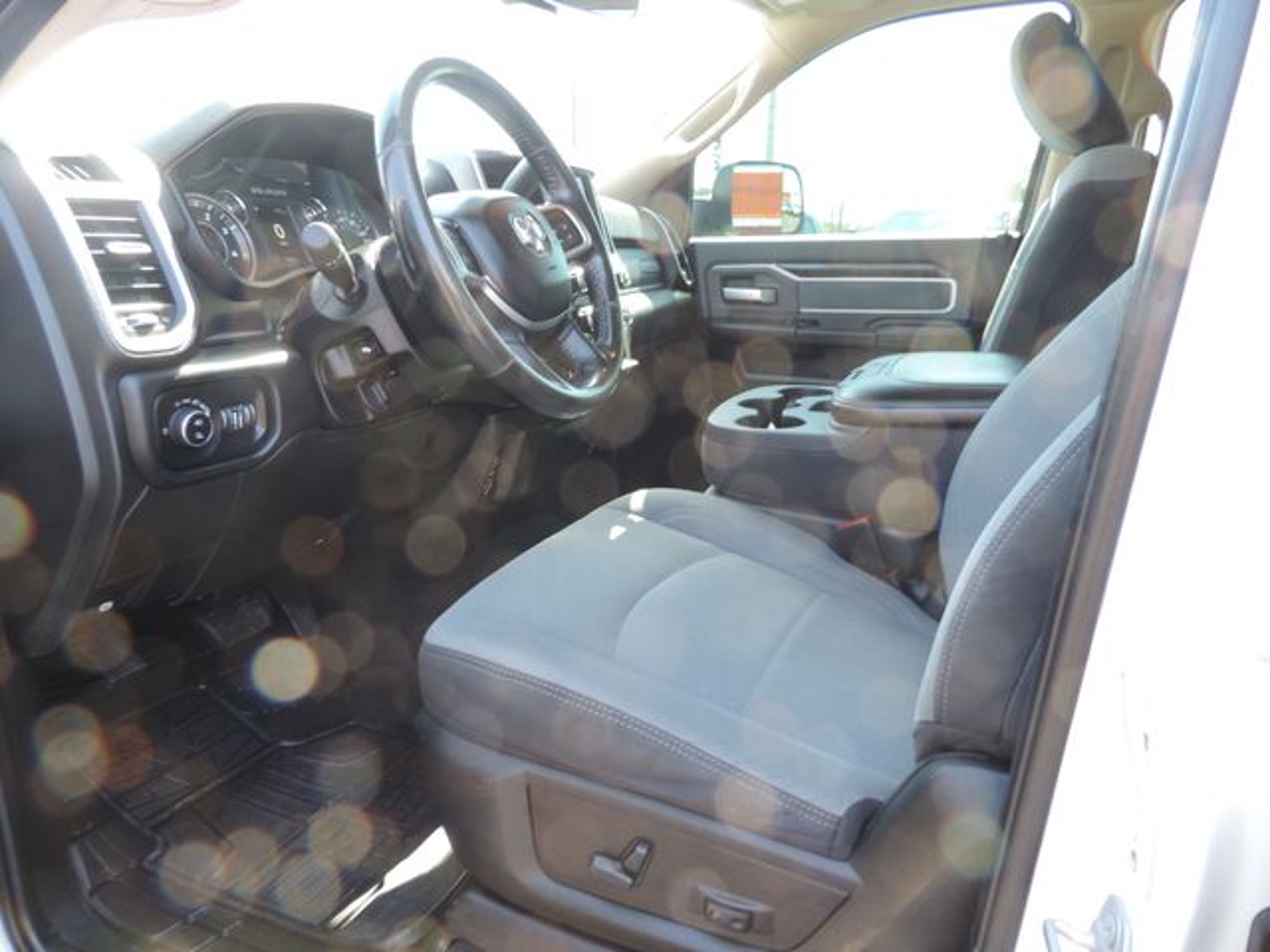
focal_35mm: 24
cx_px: 635
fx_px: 881
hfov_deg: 71.6
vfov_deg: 56.8
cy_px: 476
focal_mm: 4.3
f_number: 3
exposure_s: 1/30
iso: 100
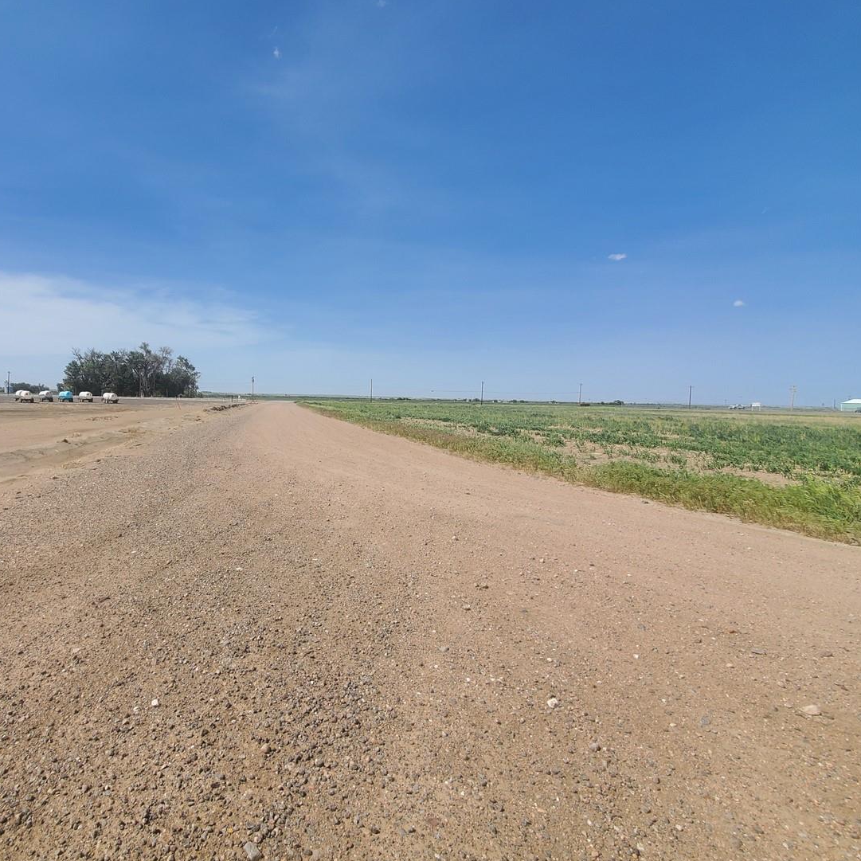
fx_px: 478
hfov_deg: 81.5
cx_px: 296
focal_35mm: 17
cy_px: 411
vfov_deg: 83.9
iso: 50
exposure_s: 1/1307
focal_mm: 1.8
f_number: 2.2
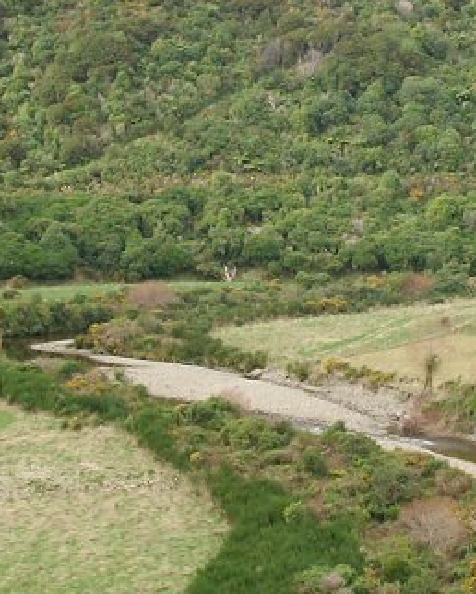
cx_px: 332
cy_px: 181
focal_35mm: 118
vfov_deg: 16.2
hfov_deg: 13.1
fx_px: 2076
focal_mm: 5.8
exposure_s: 1/194
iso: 50
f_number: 3.5
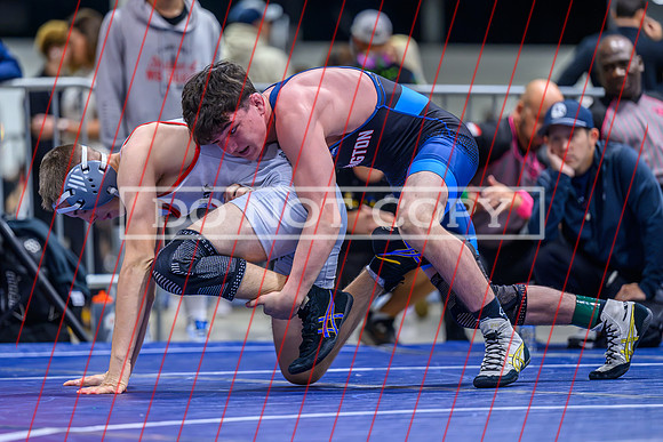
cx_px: 261
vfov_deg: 6.4
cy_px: 216
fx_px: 3935
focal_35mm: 214
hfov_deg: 9.6
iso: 4000
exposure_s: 1/800
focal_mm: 170
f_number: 2.8
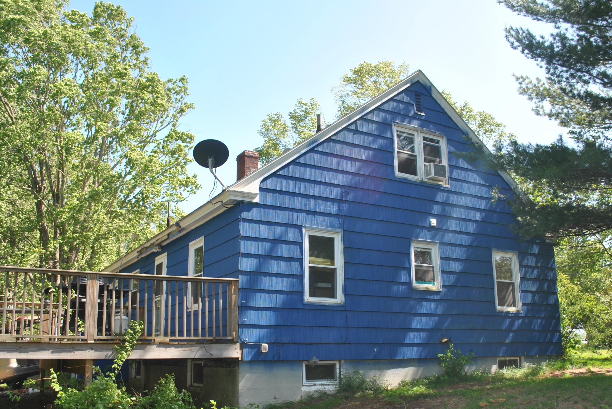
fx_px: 545
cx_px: 294
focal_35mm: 32
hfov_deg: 58.6
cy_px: 242
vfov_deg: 41.1
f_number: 5
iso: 100
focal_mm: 18
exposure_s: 1/200
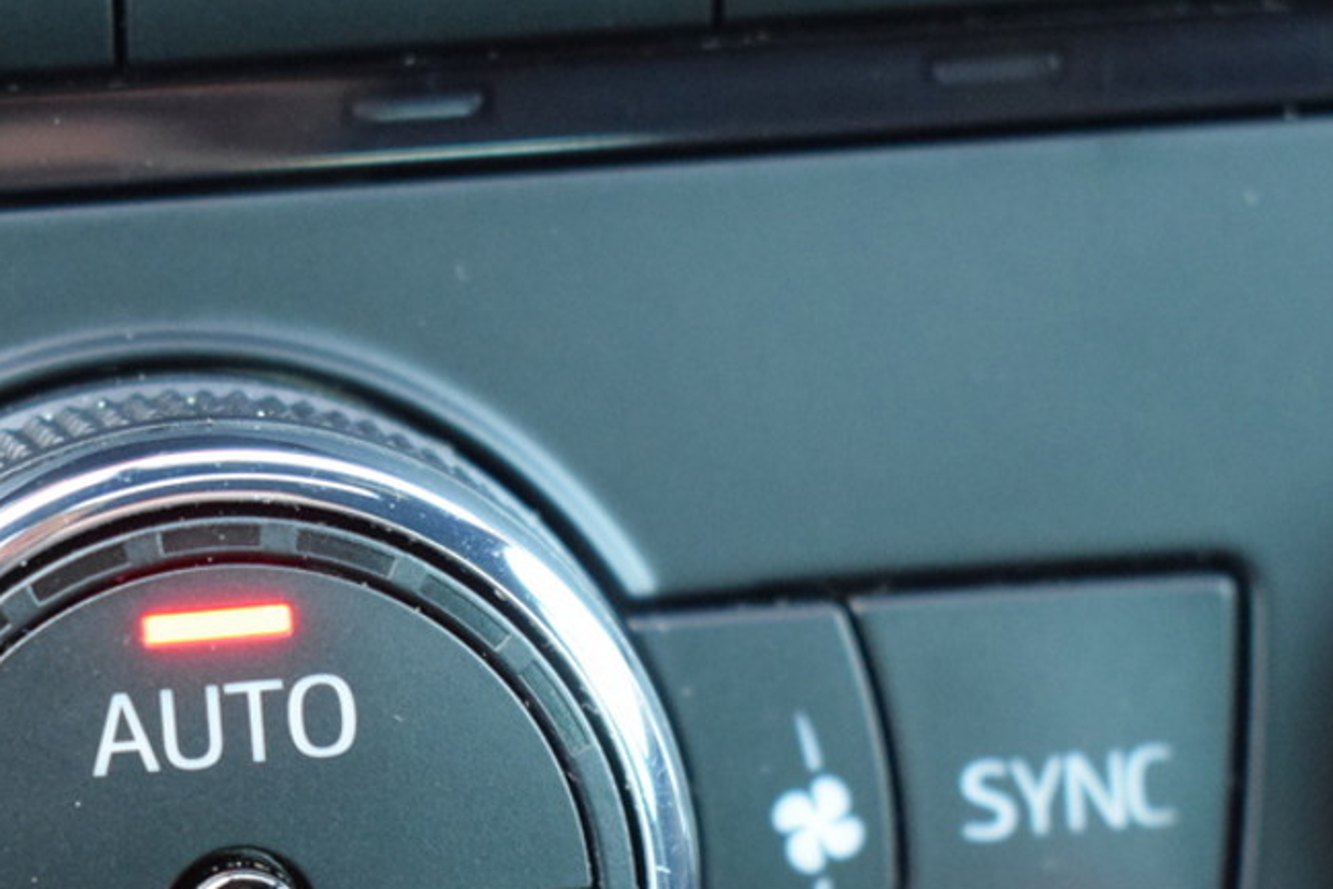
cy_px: 876
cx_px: 187
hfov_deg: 13.7
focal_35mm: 149
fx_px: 5517
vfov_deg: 9.2
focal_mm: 46
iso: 3200
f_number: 5.3
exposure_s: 1/40
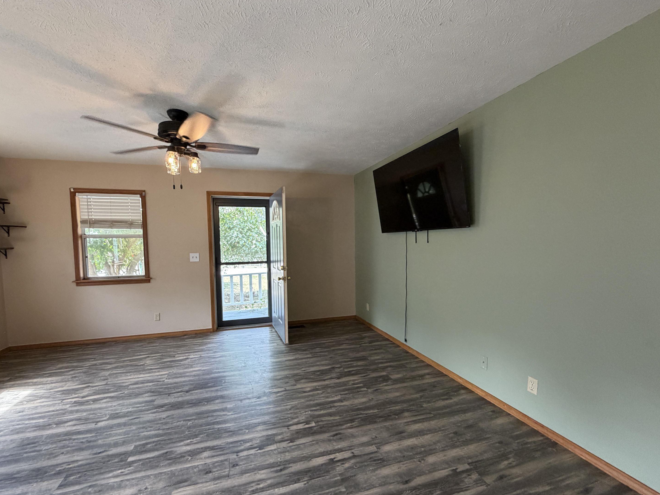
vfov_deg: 81.7
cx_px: 311
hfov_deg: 98.1
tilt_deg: -5.3
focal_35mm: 15
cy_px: 259
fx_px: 286
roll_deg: +1.5
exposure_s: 1/120
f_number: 2.2
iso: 250
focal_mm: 2.22
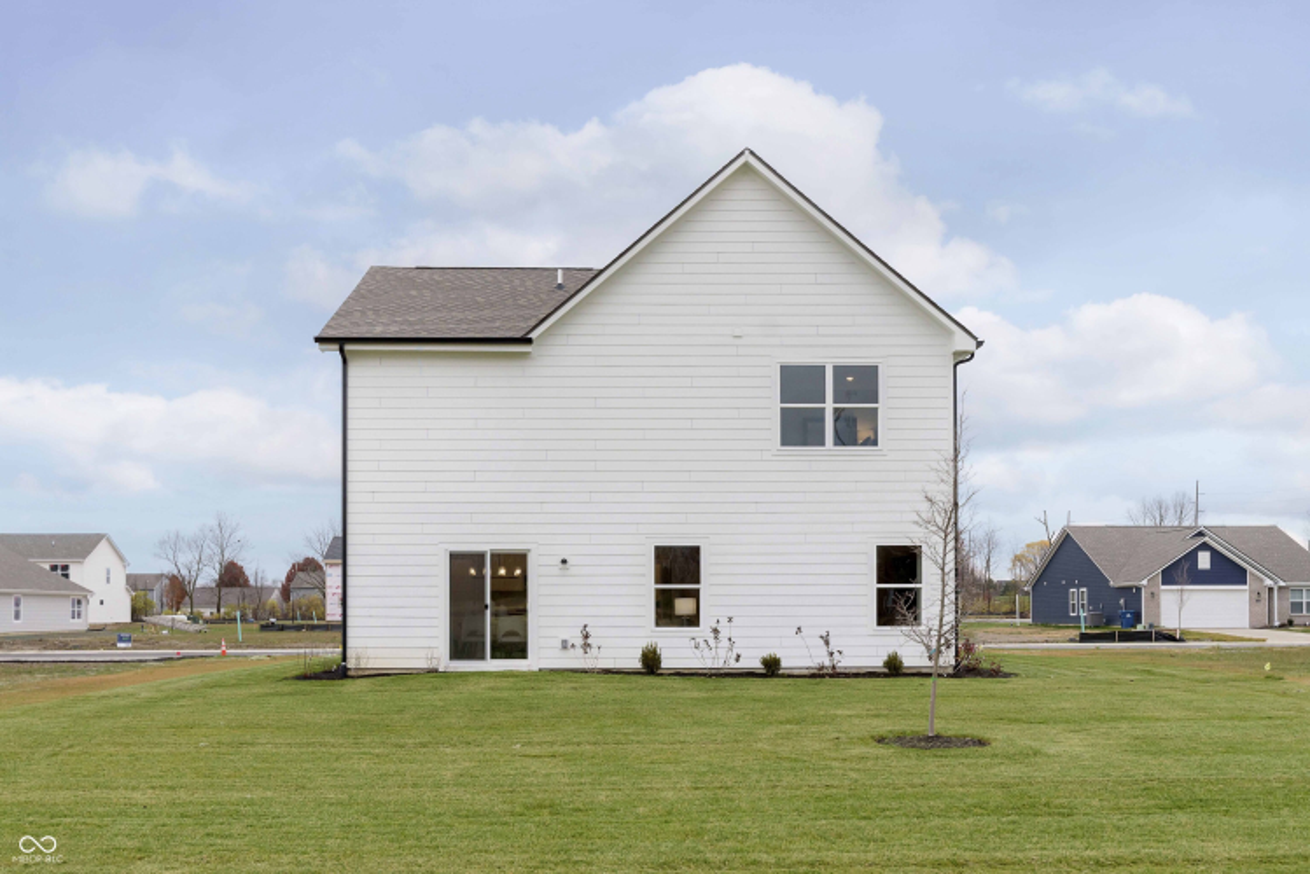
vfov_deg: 43.6
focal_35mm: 30
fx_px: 1092
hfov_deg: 61.9
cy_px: 437
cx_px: 655
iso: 320
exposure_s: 1/500
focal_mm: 30
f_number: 5.6
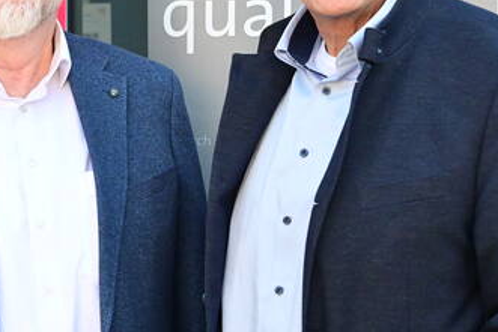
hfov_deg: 14.9
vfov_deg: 10.0
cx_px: 81
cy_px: 171
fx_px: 1891
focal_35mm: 137
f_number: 5
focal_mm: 33.5
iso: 2500
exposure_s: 1/1000
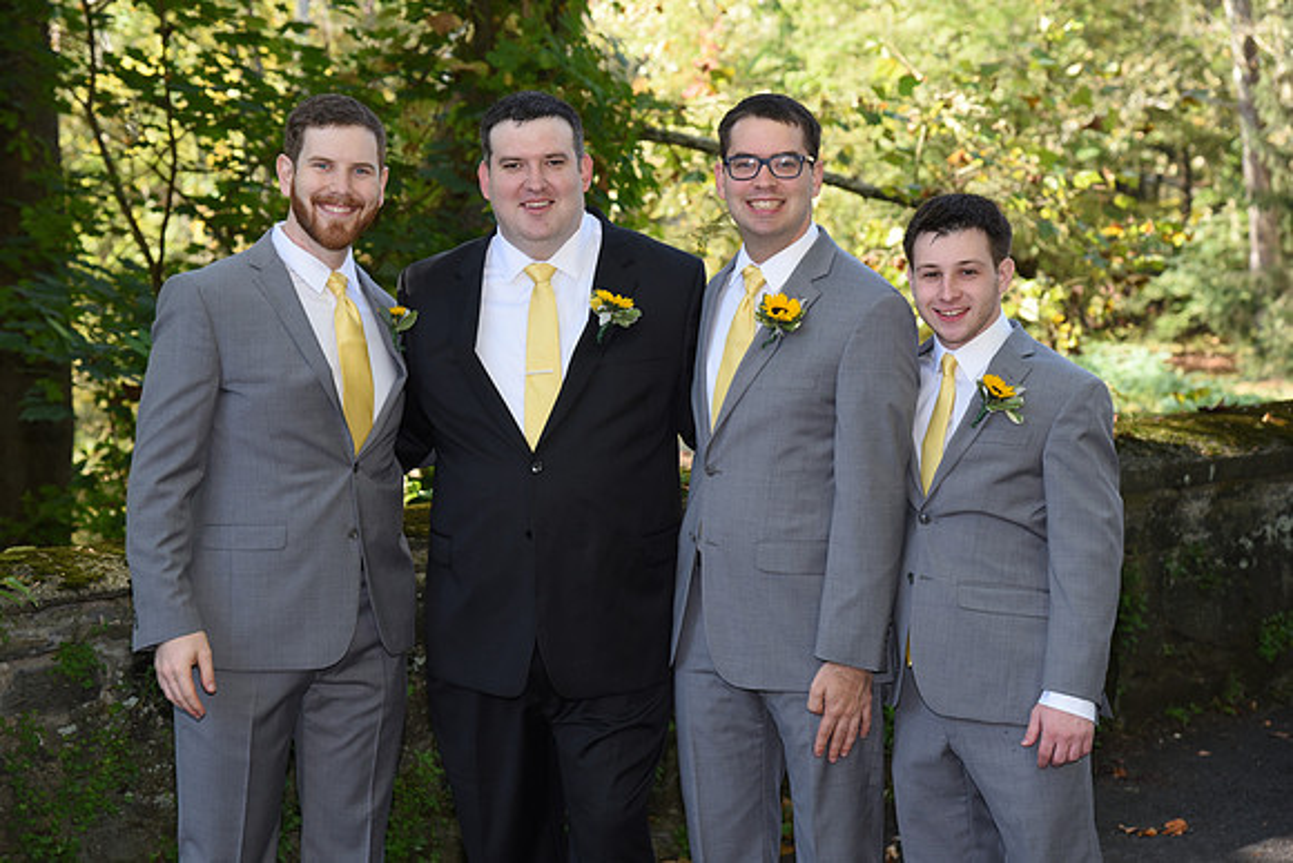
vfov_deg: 17.5
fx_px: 2802
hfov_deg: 26.0
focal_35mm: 78
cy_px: 432
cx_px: 646
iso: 640
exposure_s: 1/200
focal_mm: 78
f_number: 5.6
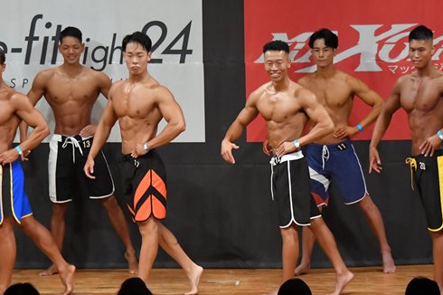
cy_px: 155
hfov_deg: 7.5
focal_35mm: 275
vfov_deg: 5.0
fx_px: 3382
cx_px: 226
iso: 6400
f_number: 5.6
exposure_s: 1/400
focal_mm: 116
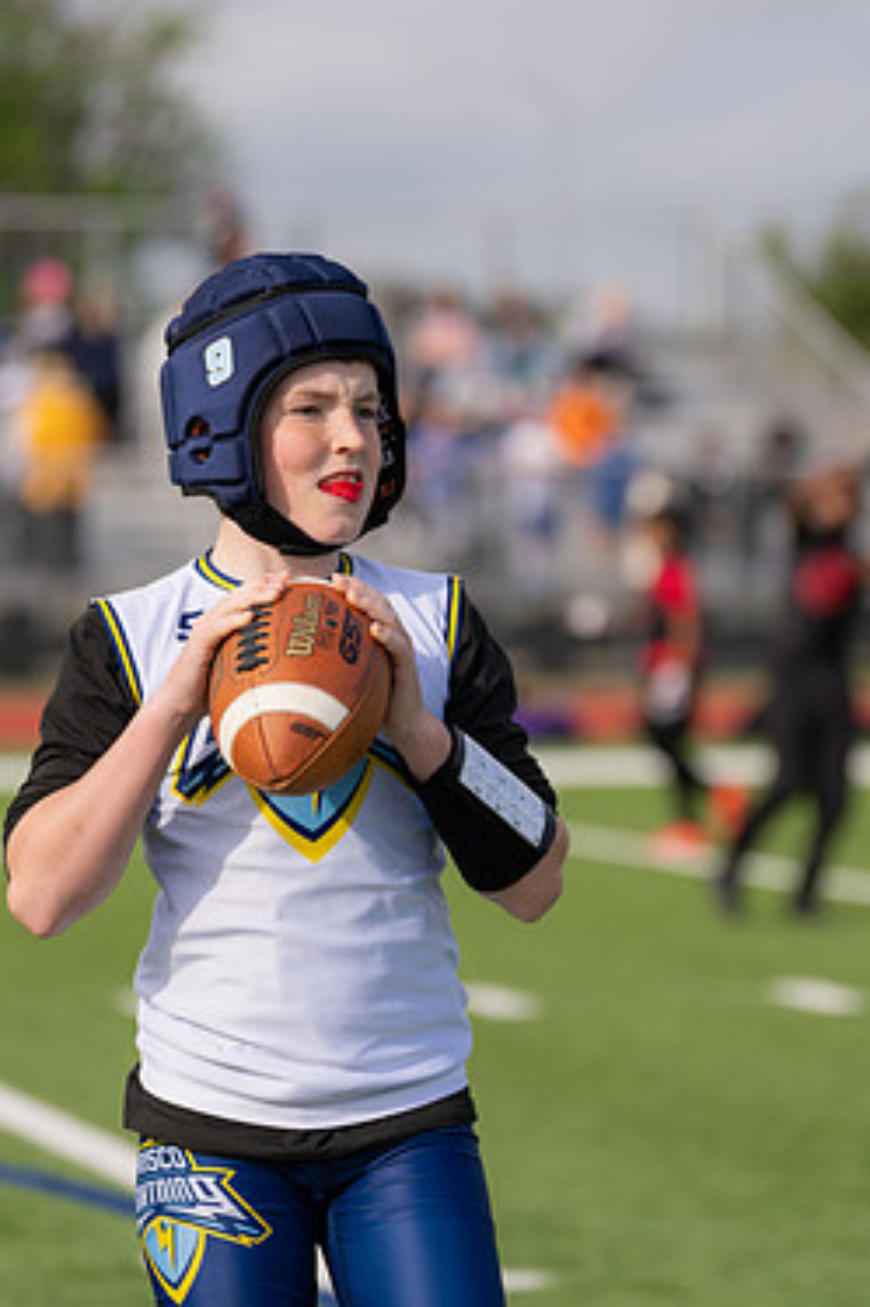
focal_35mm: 177
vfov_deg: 11.6
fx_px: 6422
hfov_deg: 7.7
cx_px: 346
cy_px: 673
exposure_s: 1/1250
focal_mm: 114
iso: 100
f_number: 2.8
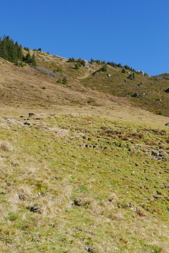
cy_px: 126
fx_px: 261
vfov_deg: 51.9
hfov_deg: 32.2
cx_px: 181
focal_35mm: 37
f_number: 5.6
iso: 200
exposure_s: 1/400
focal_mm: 10.9
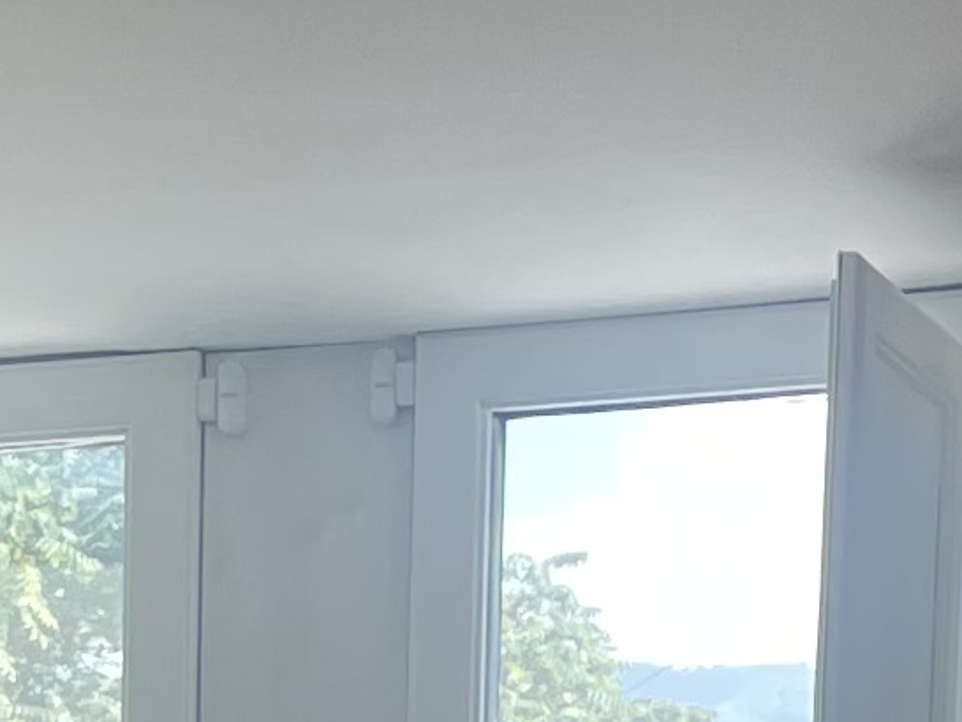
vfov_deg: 6.9
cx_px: -132
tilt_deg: -8.3
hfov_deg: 10.2
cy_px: 2219
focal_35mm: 192
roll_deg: -0.7
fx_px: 5338
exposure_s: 1/125
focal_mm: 4.2
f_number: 1.6
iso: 32
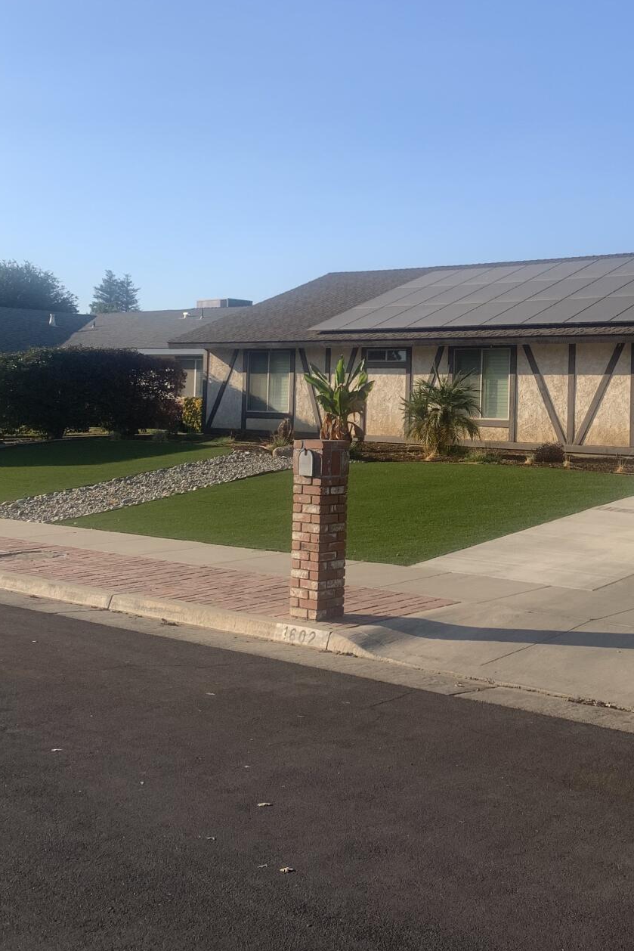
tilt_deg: +2.8
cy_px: 398
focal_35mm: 43
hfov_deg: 30.7
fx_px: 1136
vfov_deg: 45.3
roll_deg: -1.5
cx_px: 475
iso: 25
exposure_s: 1/1748
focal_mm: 4.25
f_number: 1.8
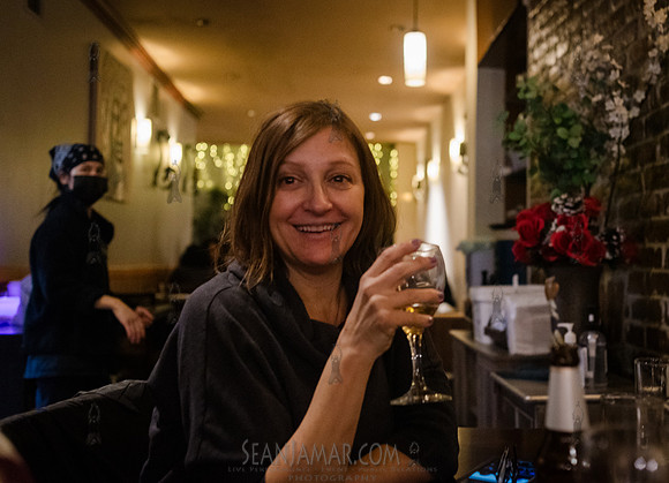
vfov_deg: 34.4
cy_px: 218
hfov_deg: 46.3
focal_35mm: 41
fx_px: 780
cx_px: 391
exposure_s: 1/125
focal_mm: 35
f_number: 3.2
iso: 8000
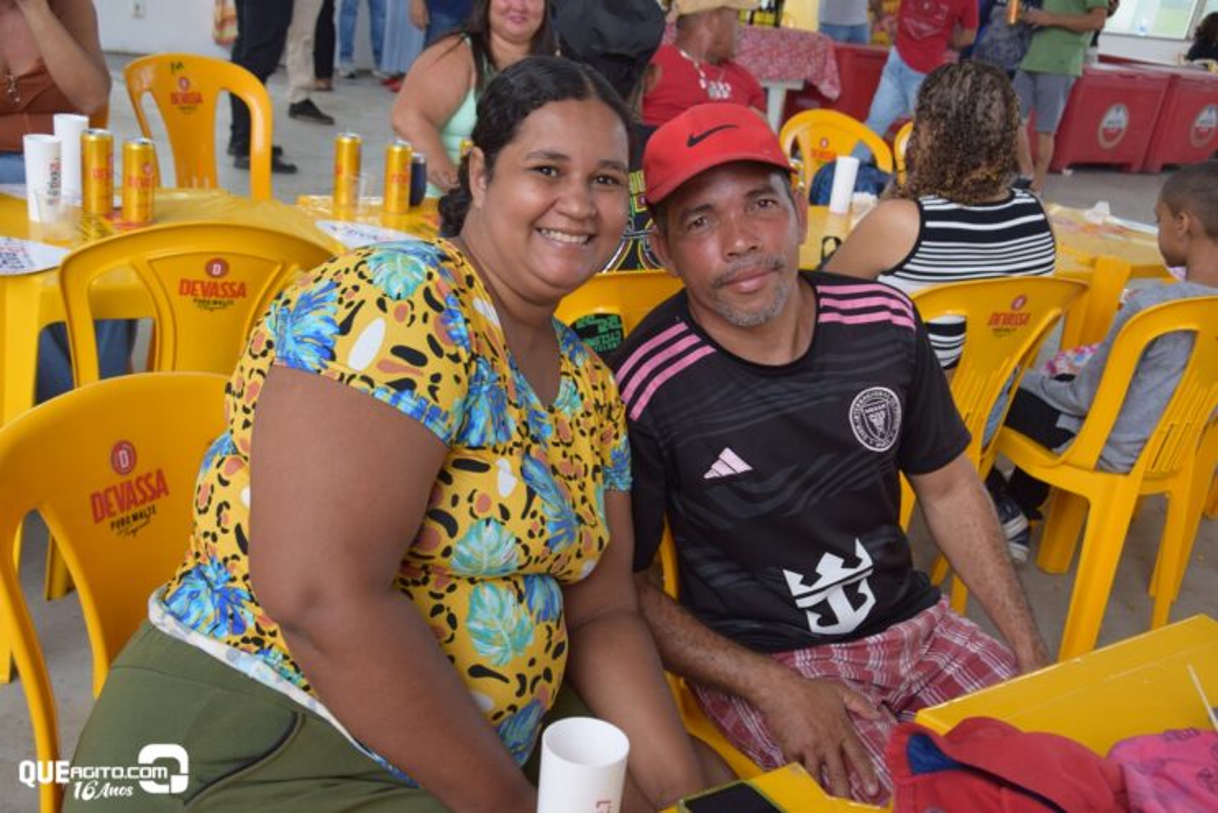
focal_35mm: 39
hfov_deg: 49.5
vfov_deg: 34.2
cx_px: 609
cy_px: 406
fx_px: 1320
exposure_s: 1/160
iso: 400
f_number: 6.3
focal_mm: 26
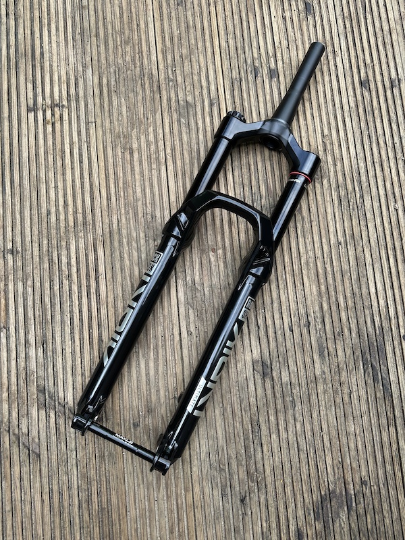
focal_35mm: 24
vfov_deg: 71.6
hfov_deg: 56.8
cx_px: 202
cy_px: 270
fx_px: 374
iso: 80
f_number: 1.78
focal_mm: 6.86
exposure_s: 1/587
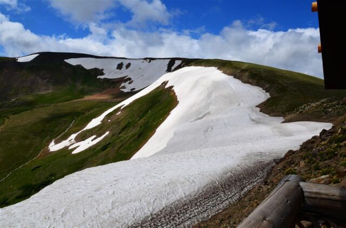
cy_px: 114
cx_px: 173
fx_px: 259
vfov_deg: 47.7
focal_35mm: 27
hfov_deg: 67.5
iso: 100
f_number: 13
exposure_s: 1/250
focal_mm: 18
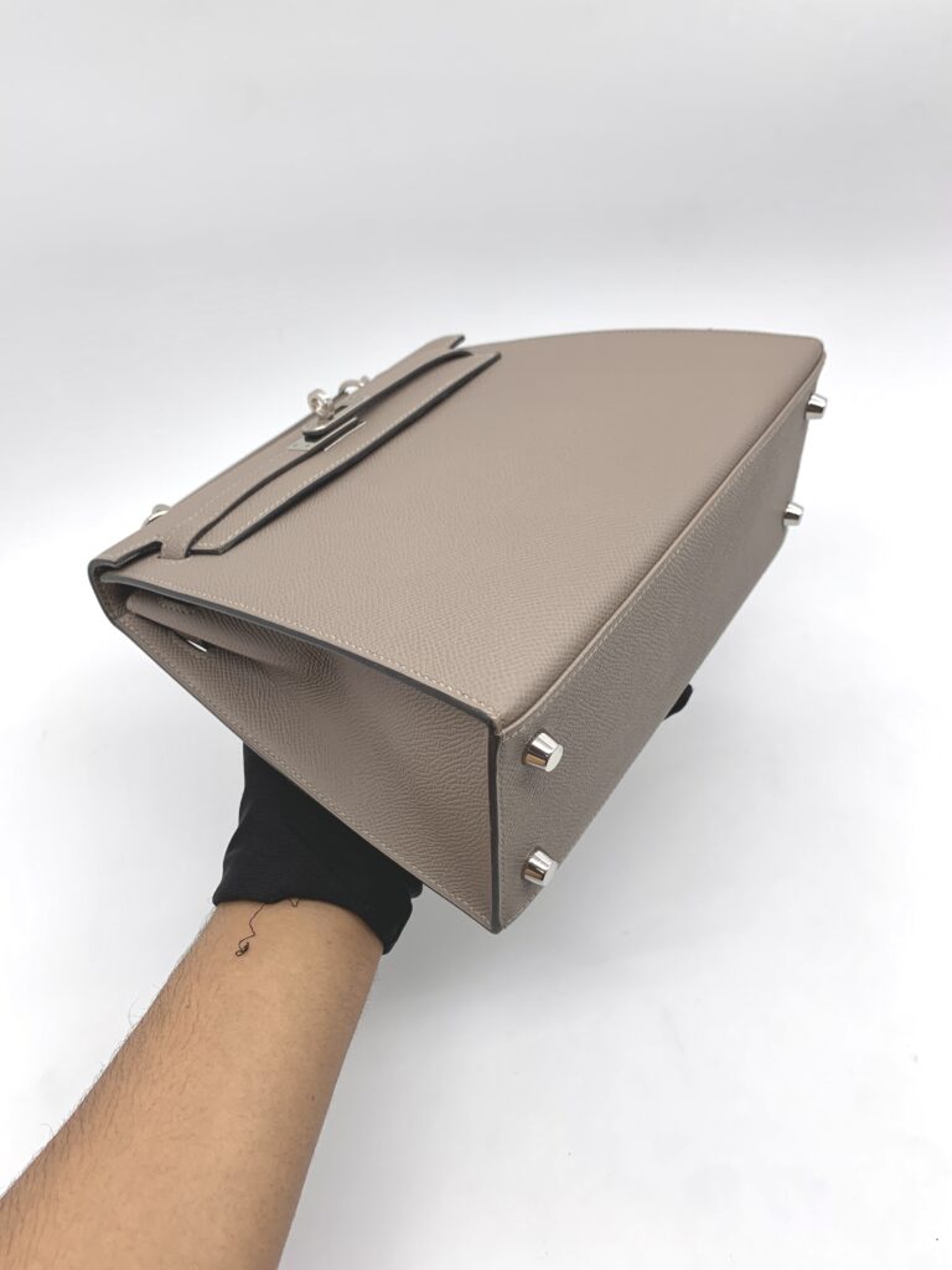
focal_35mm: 26
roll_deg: +7.2
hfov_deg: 53.1
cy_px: 635
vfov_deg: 67.3
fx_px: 953
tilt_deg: -44.6
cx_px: 476
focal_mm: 4.25
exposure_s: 1/107
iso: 25
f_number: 1.8
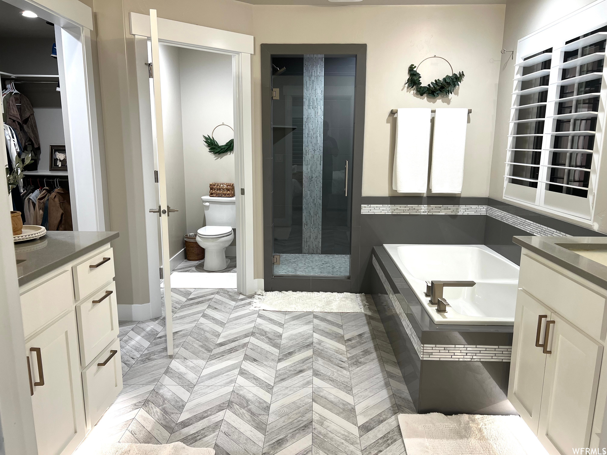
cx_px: 304
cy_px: 228
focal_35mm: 26
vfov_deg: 53.1
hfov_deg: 67.3
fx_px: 456
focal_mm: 5.7
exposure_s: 1/60
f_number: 1.5
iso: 80
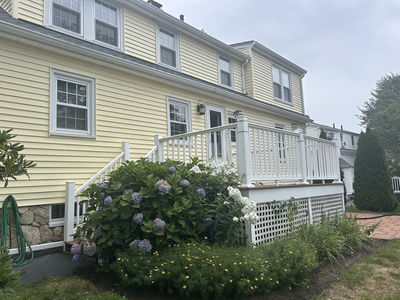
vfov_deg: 53.1
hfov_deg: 67.3
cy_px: 150
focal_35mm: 26
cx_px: 200
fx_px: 300
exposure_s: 1/2915
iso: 50
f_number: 1.5
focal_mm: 5.7
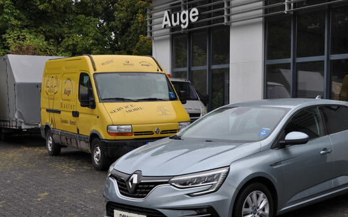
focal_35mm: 58
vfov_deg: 22.3
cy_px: 140
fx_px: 550
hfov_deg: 34.6
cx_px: 248
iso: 200
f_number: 8
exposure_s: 1/250
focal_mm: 26
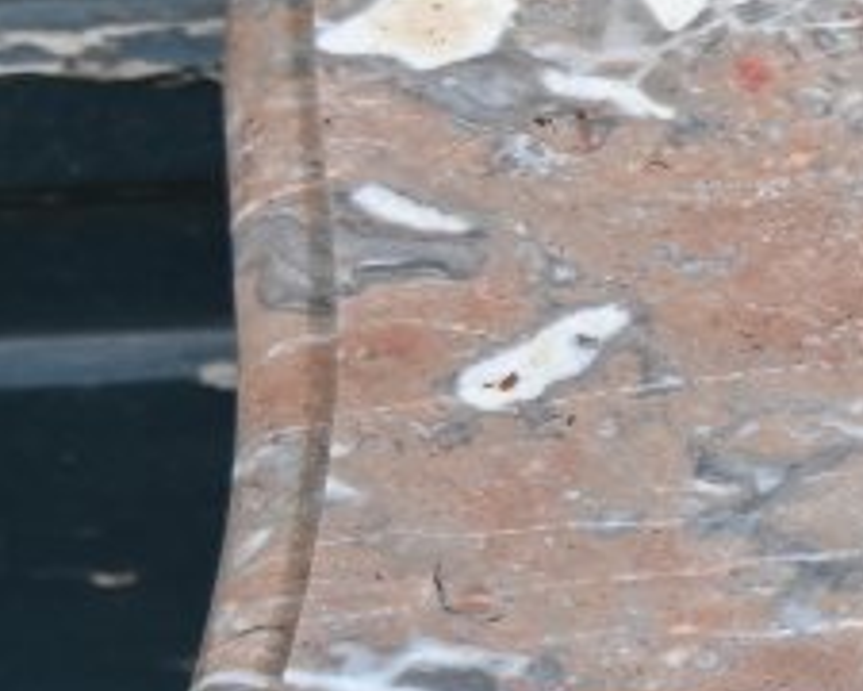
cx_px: 2018
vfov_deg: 10.4
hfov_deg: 11.2
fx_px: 3735
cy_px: 856
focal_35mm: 146
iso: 400
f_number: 4
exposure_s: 1/250
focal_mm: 19.5
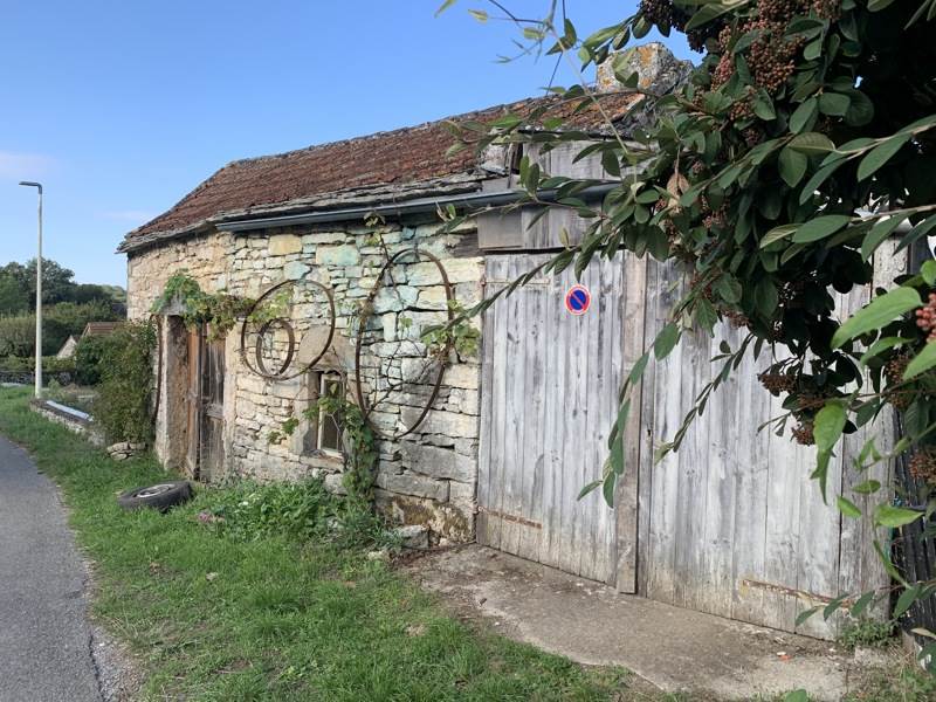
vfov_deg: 53.1
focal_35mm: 26
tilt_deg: -2.1
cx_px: 468
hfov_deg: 67.3
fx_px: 703
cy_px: 351
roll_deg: -0.9
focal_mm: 4.25
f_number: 1.8
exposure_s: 1/879
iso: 25
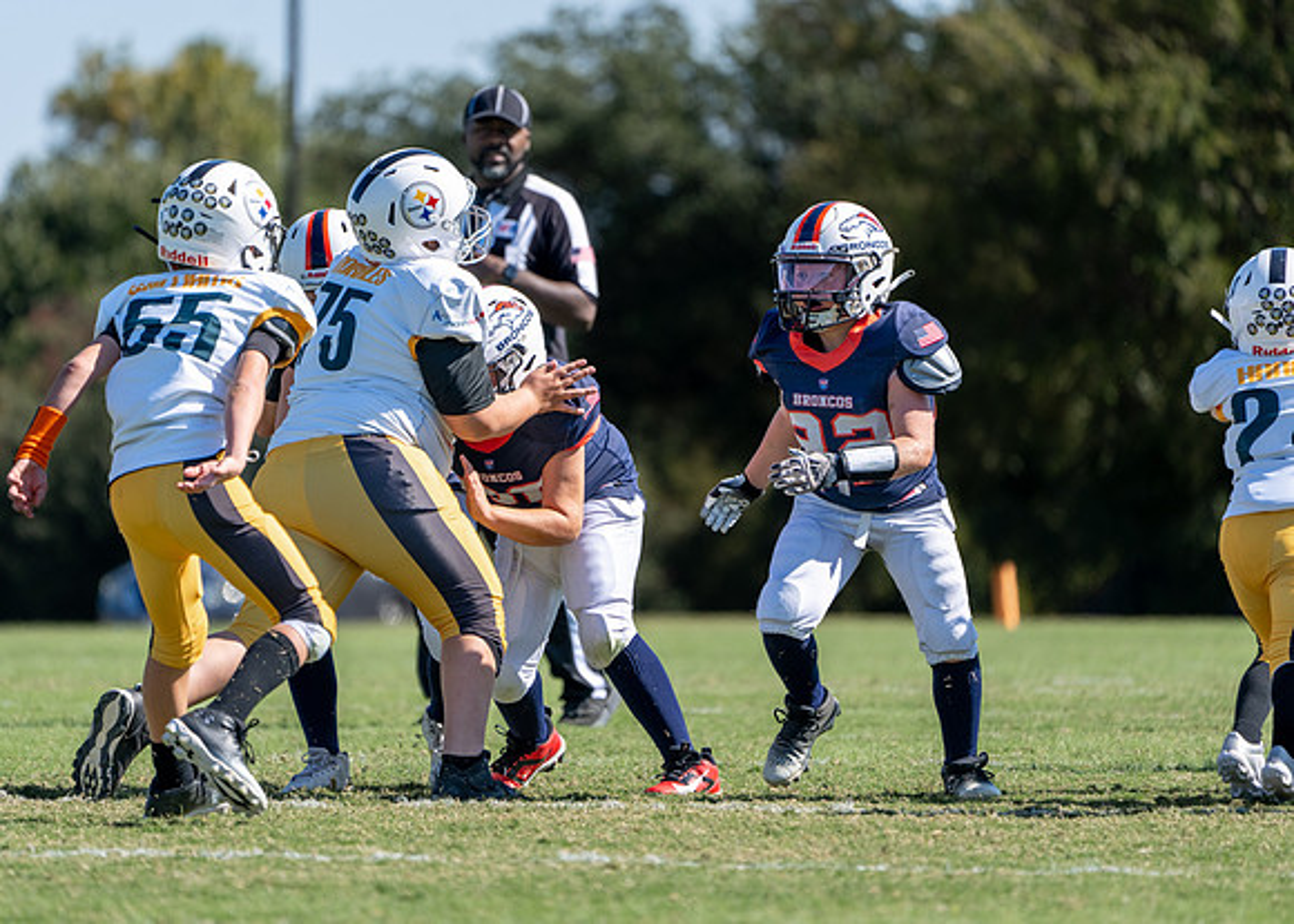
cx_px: 557
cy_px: 434
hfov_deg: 4.5
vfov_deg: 3.2
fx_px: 16410
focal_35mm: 447
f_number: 5.6
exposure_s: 1/1000
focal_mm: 400
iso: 200
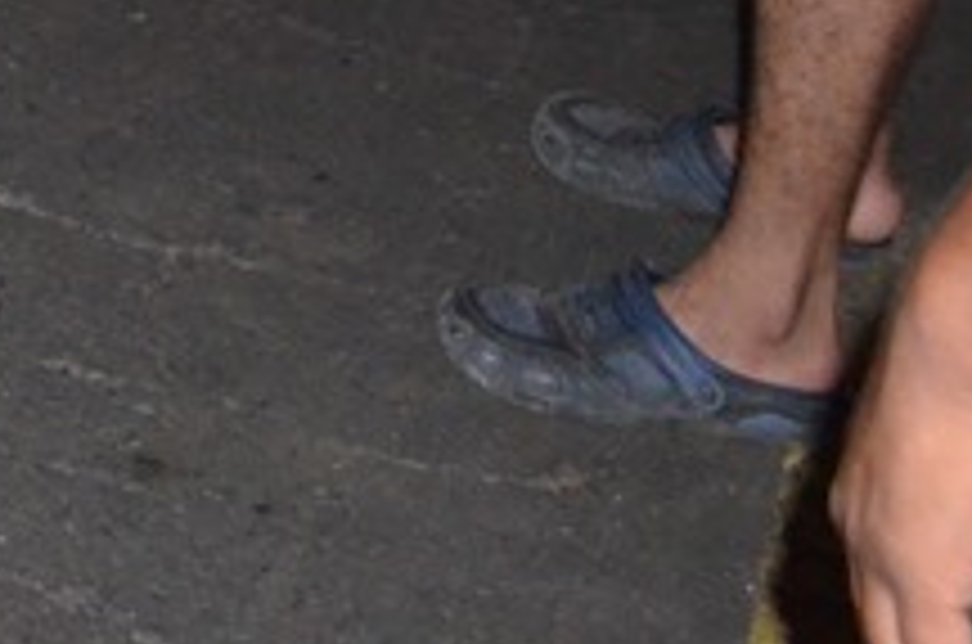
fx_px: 3448
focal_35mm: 128
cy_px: -495
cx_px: -1215
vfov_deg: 10.1
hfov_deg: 13.0
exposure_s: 1/60
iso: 3200
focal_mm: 18
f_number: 3.5
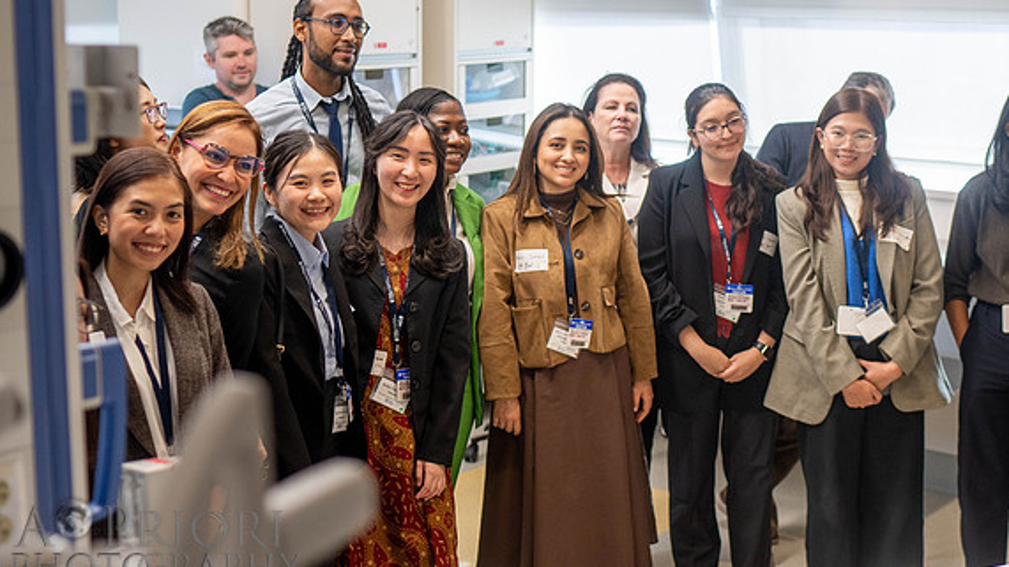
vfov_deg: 20.7
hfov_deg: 35.6
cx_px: 689
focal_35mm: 58
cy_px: 199
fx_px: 1552
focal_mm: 35
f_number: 2
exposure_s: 1/400
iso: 500
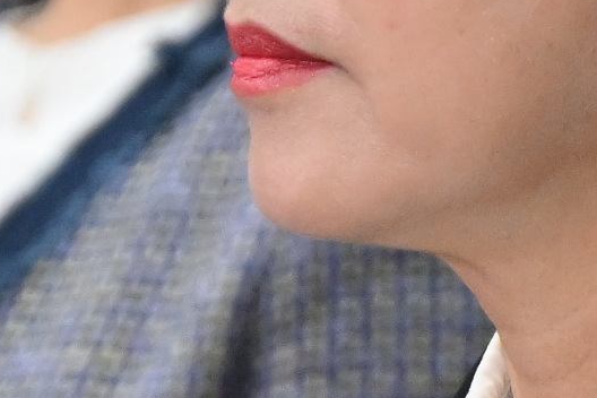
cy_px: 618
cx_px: 399
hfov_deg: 2.0
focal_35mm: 1055
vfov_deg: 1.3
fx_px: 17494
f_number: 6.3
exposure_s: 1/250
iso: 3200
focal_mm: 135
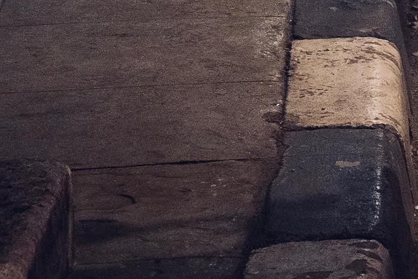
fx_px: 2915
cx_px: 1221
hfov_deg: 7.3
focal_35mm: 251
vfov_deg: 5.2
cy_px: -477
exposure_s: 1/50
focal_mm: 35
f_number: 4
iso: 2500
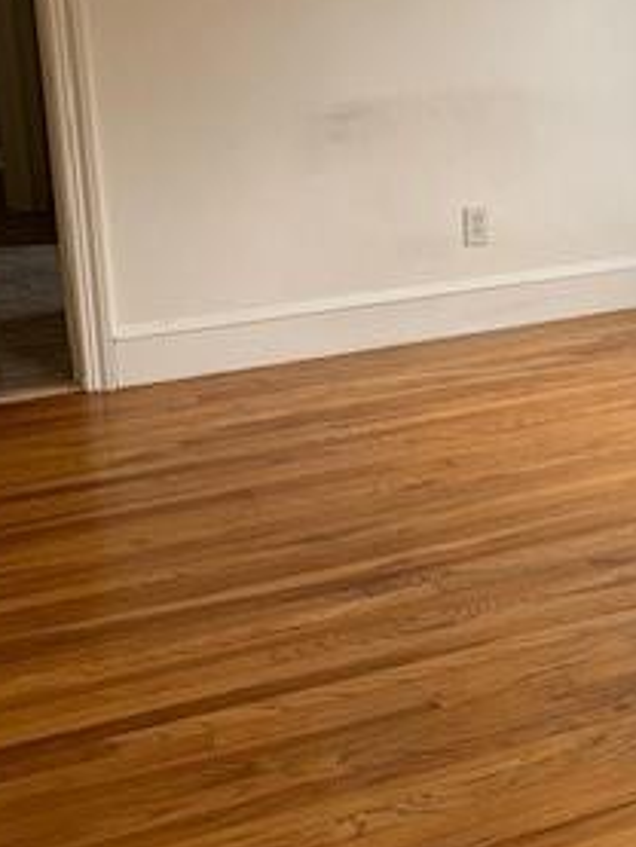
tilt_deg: -12.0
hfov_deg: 23.1
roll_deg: +0.1
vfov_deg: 31.7
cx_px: 691
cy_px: 223
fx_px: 1469
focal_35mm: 60
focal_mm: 4.25
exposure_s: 1/122
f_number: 1.8
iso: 50
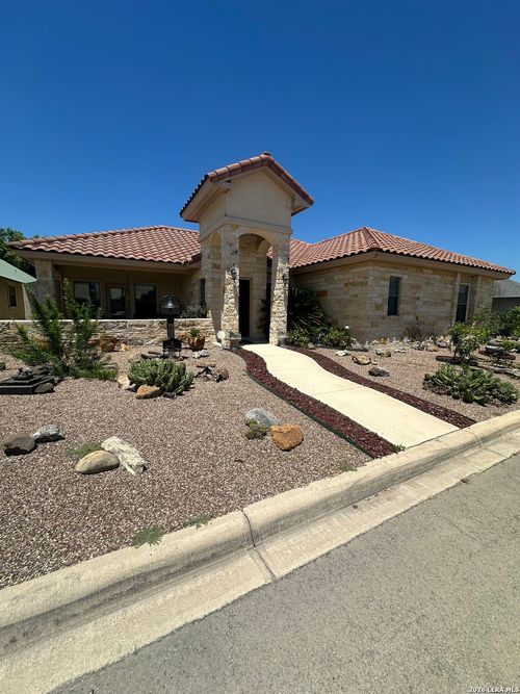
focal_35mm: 14
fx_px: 280
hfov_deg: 85.7
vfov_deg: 102.1
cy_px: 347
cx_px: 260
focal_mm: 2.22
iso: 50
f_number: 2.2
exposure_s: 1/2681
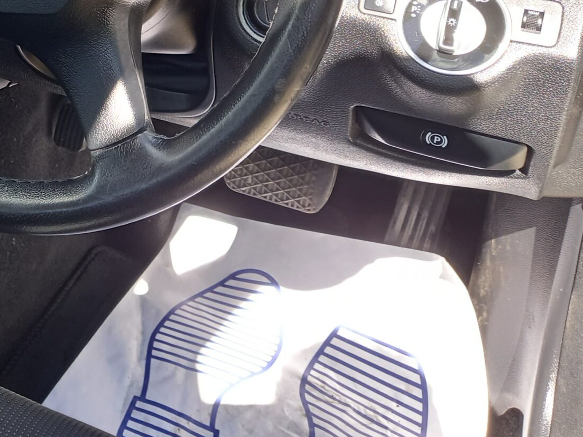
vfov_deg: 23.4
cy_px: -62
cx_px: -12
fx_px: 977
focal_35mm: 58
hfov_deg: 30.6
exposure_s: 1/60
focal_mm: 4.6
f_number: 2
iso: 50
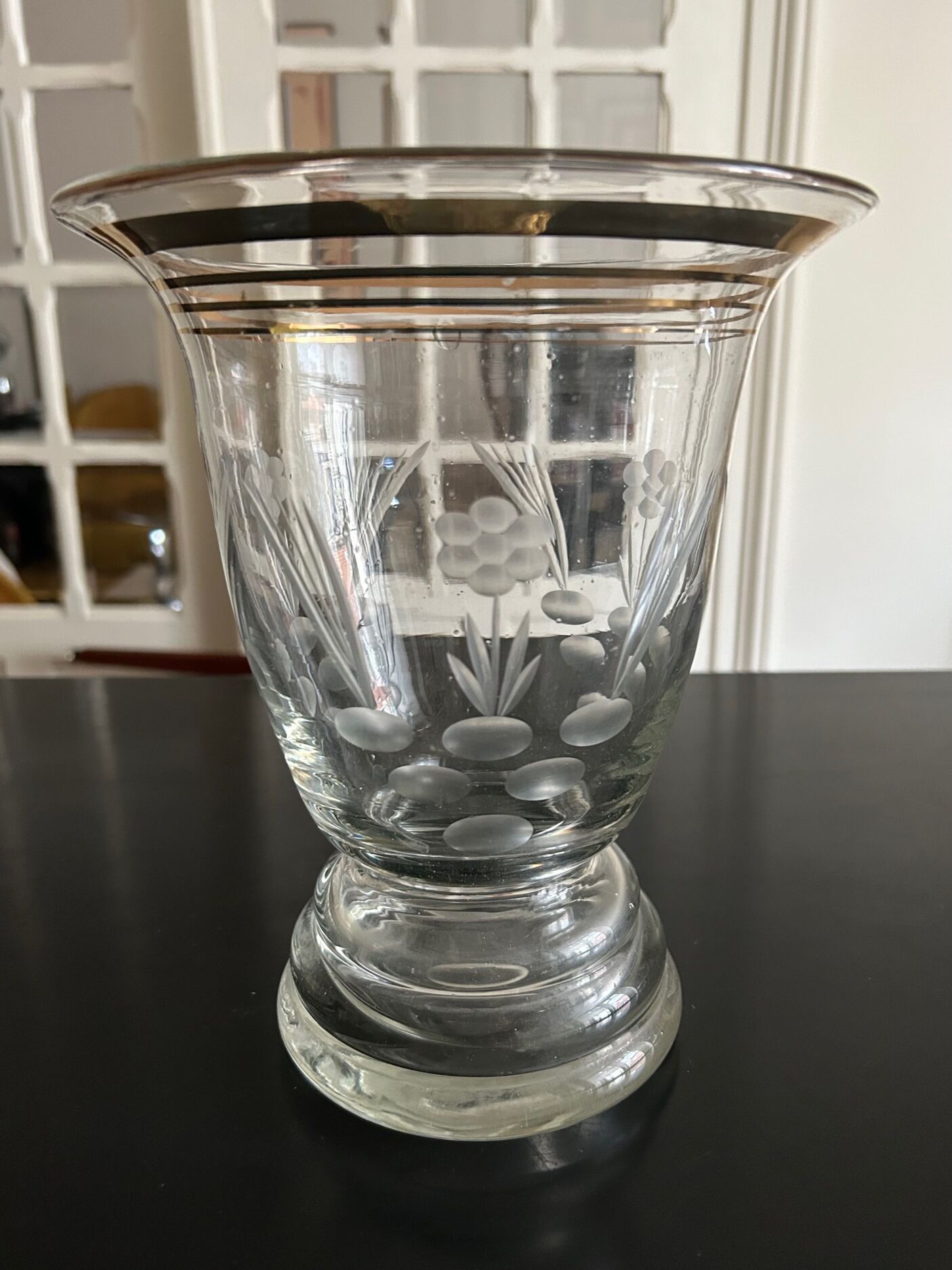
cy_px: 635
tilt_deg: -16.0
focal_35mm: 26
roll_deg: +3.2
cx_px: 476
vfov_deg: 67.3
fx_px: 954
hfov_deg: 53.1
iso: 400
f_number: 1.5
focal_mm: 5.7
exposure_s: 1/60
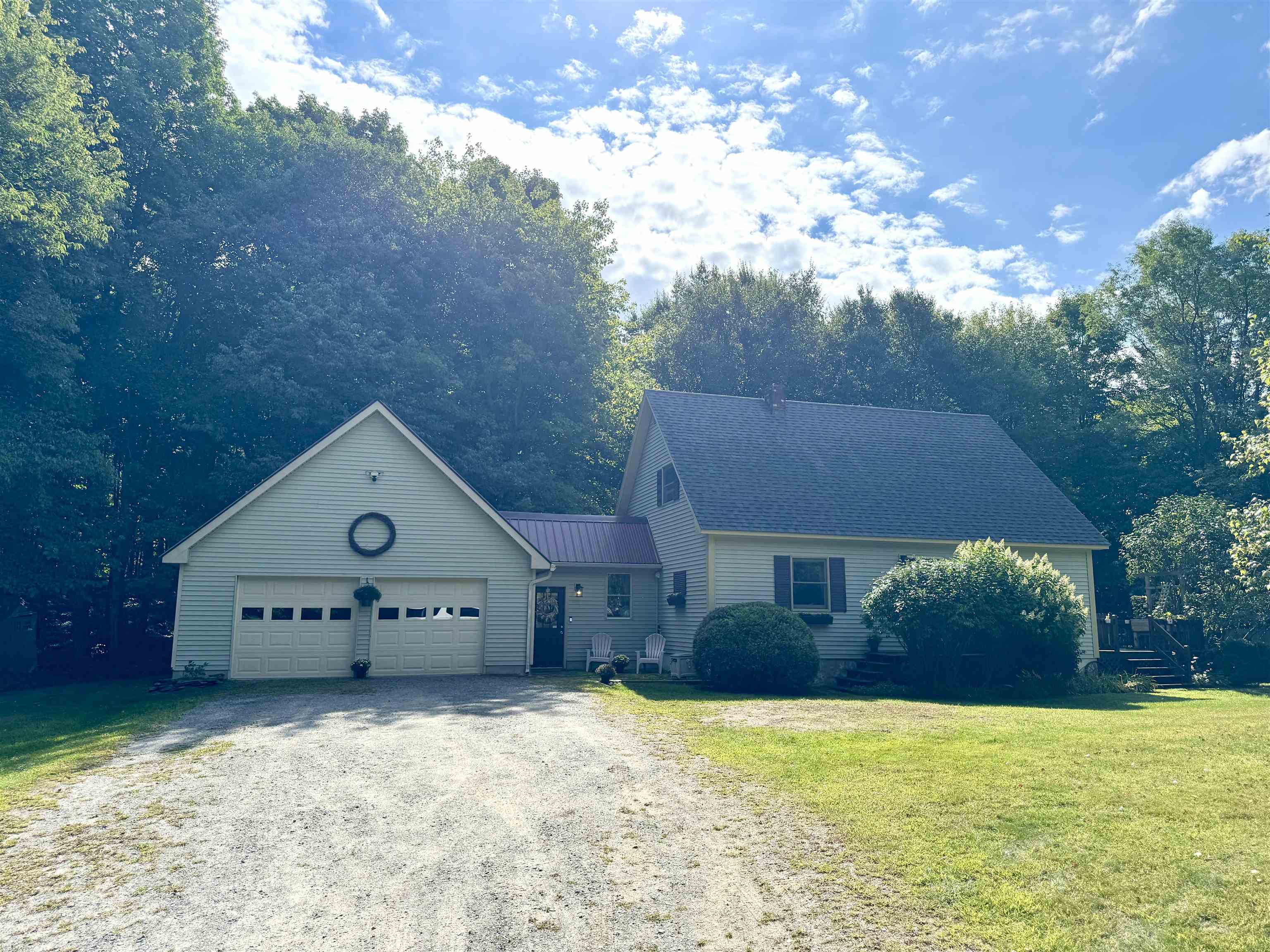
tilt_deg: +9.1
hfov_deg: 71.6
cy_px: 476
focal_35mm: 24
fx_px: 881
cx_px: 635
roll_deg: -0.7
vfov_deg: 56.8
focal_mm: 6.76
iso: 80
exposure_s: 1/5814
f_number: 1.78
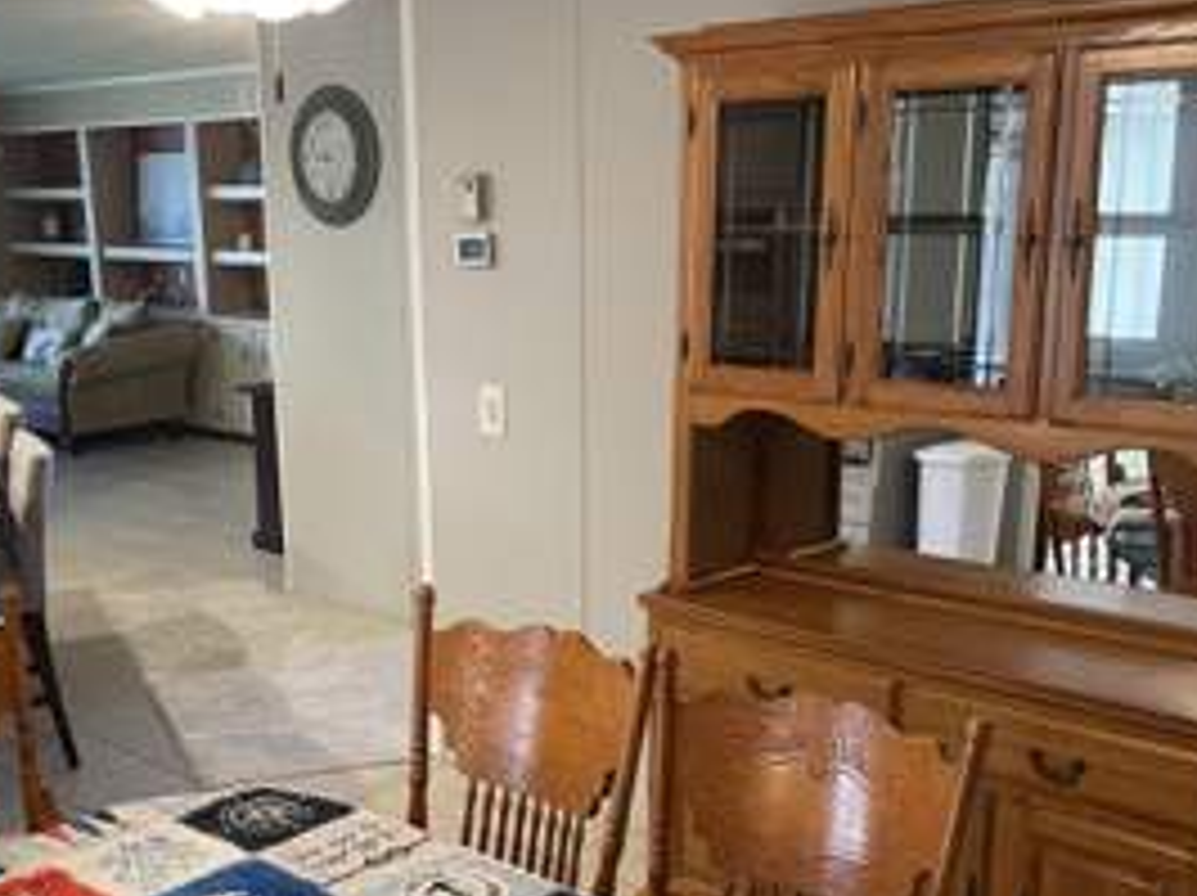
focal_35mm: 47
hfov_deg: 39.8
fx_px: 1624
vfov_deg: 30.6
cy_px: 610
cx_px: 364
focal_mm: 4.2
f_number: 1.6
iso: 200
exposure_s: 1/60
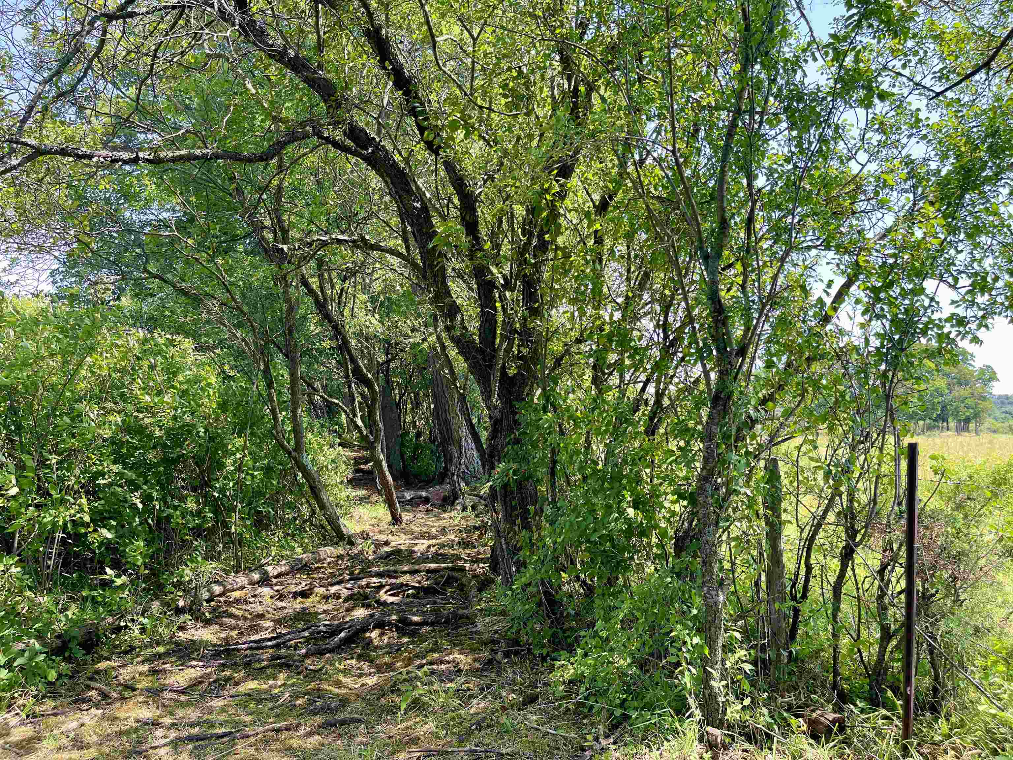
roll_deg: +0.1
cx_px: 506
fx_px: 732
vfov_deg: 54.9
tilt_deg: +3.5
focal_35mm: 25
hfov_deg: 69.4
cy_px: 380
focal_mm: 5.1
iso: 32
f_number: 1.6
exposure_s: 1/363
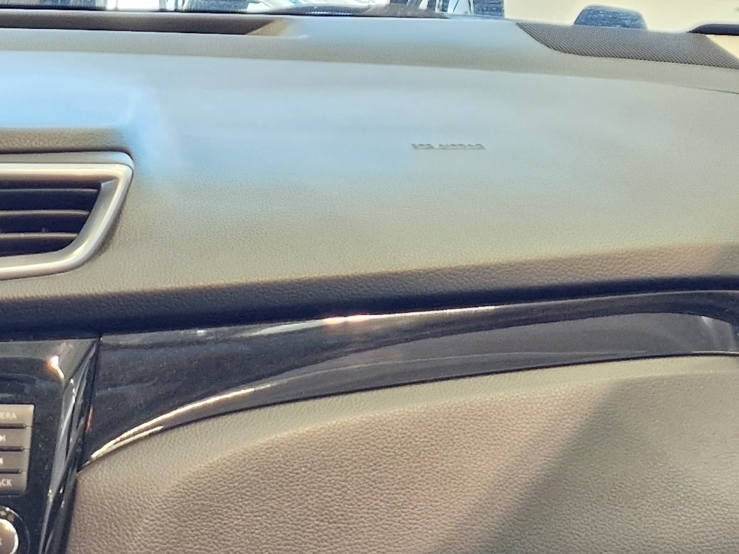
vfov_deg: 14.9
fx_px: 1879
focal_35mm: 88
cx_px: -273
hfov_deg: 20.0
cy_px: 946
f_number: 1.8
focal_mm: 5.4
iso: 400
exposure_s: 1/100
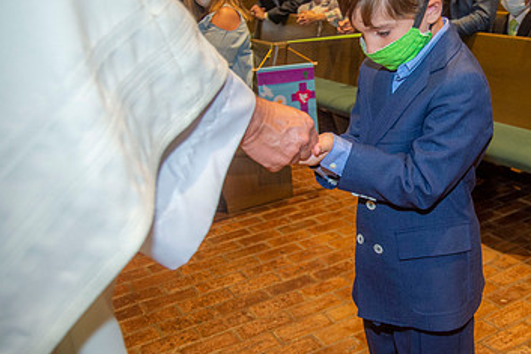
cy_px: 157
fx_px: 678
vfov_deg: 29.2
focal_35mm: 46
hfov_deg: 41.2
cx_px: 415
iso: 1600
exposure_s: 1/125
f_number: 4.5
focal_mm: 28
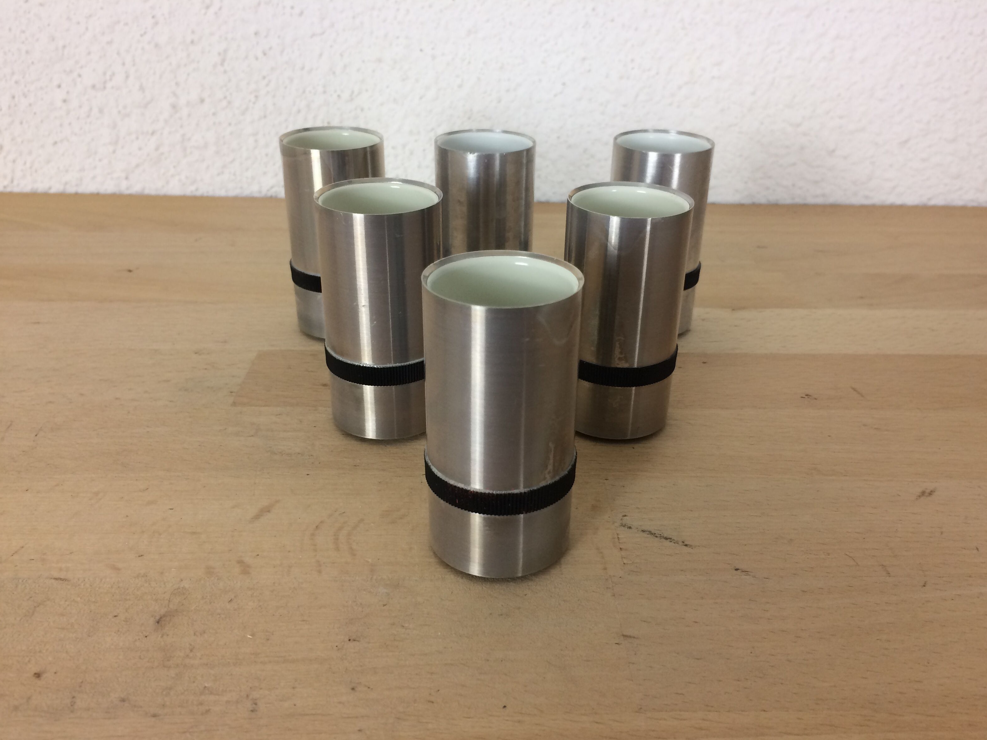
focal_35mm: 30
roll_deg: -0.9
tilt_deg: -26.4
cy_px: 375
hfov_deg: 60.0
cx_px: 509
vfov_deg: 46.8
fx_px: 855
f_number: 2.2
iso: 40
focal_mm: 4.15
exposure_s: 1/33
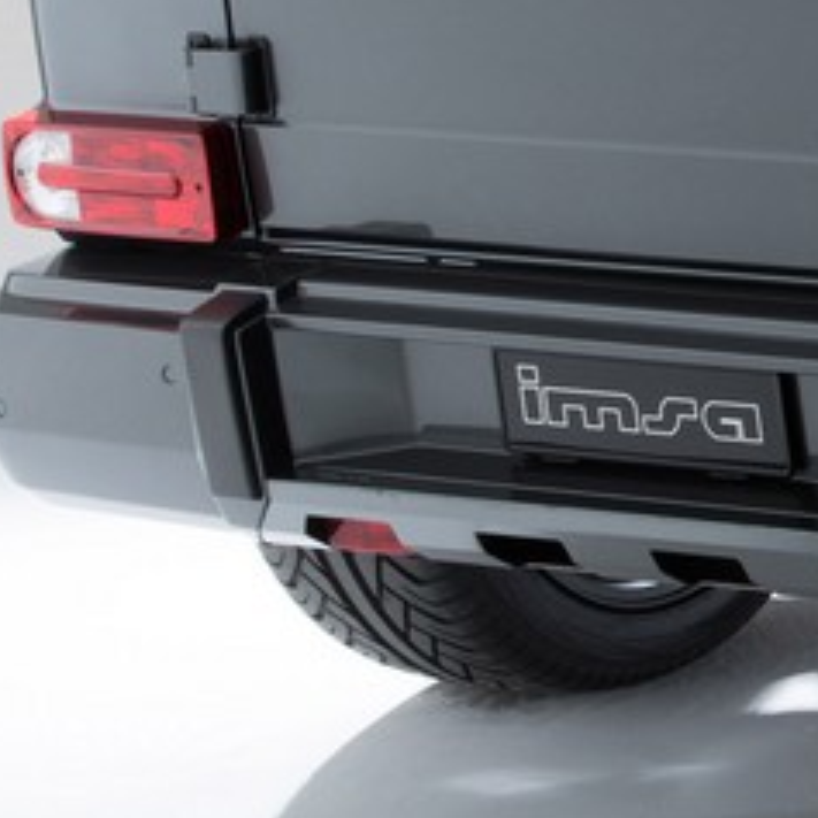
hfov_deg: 5.5
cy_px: -174
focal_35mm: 312
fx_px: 8341
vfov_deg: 5.6
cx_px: 1633
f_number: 16
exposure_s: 1/250
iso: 250
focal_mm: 85
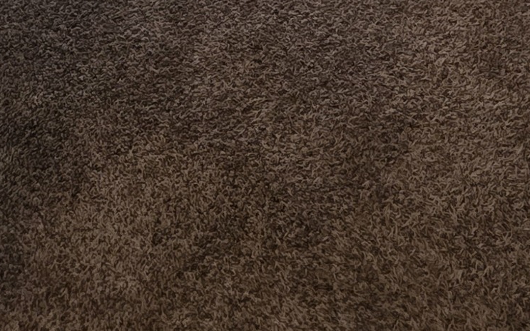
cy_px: -451
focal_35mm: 57
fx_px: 823
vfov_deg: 14.8
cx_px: 392
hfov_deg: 35.0
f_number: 1.9
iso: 400
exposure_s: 1/60
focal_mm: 2.2
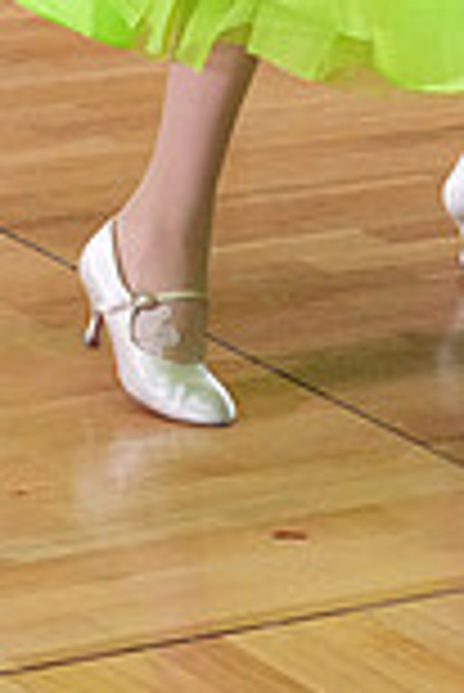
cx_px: 511
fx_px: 5092
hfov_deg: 5.2
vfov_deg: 7.6
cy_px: -536
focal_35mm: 264
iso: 4000
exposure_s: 1/200
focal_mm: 70
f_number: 6.3
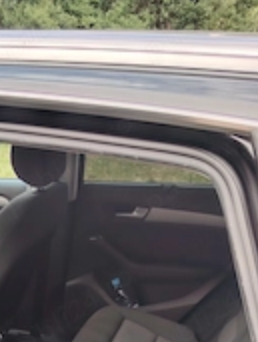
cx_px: -2
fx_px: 554
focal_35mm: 56
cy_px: 350
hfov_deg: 24.9
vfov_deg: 31.4
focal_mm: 5.25
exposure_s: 1/100
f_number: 1.75
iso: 124
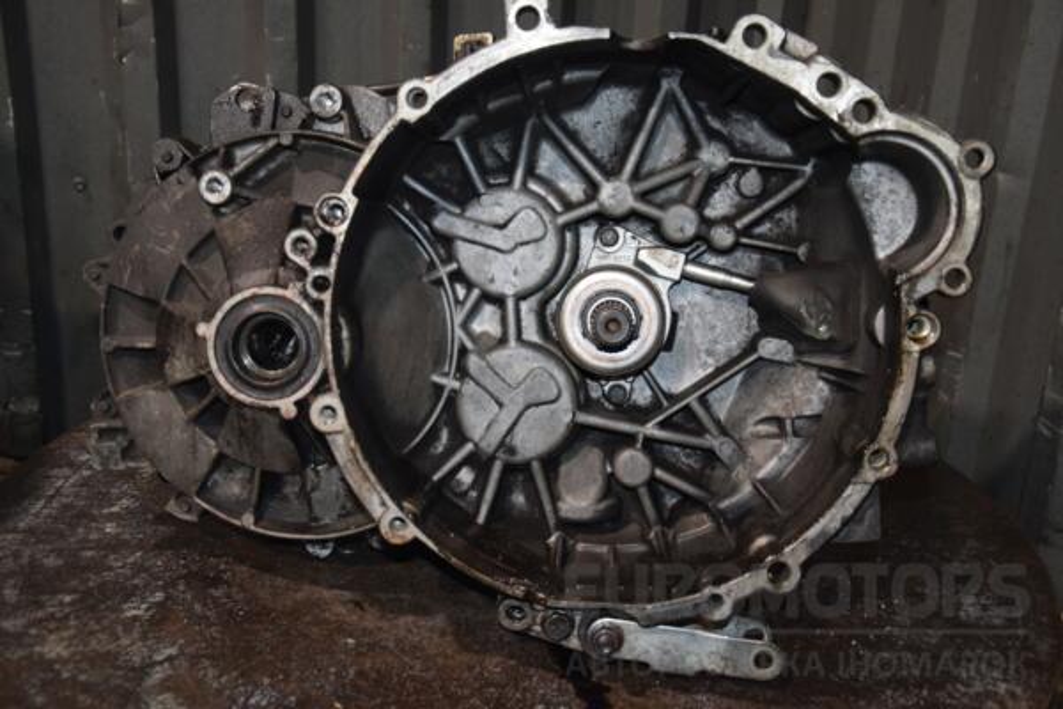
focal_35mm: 51
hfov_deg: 38.9
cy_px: 354
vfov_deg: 26.5
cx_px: 532
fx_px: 1506
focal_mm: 34
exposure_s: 1/60
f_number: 5
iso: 800
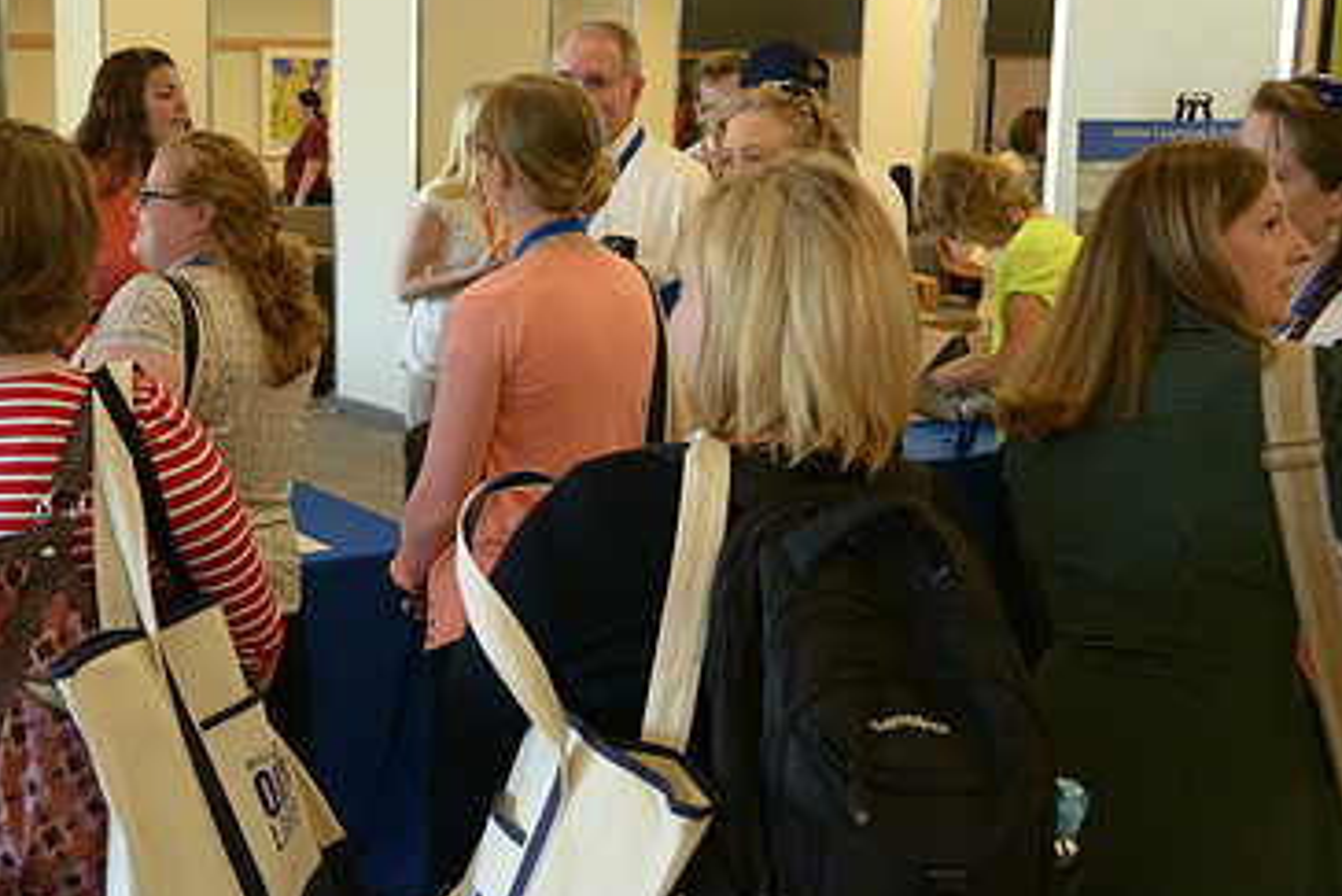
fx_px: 1902
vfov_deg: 26.5
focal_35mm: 51
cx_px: 354
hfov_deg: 38.0
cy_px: 419
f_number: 4
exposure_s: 1/60
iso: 800
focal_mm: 32
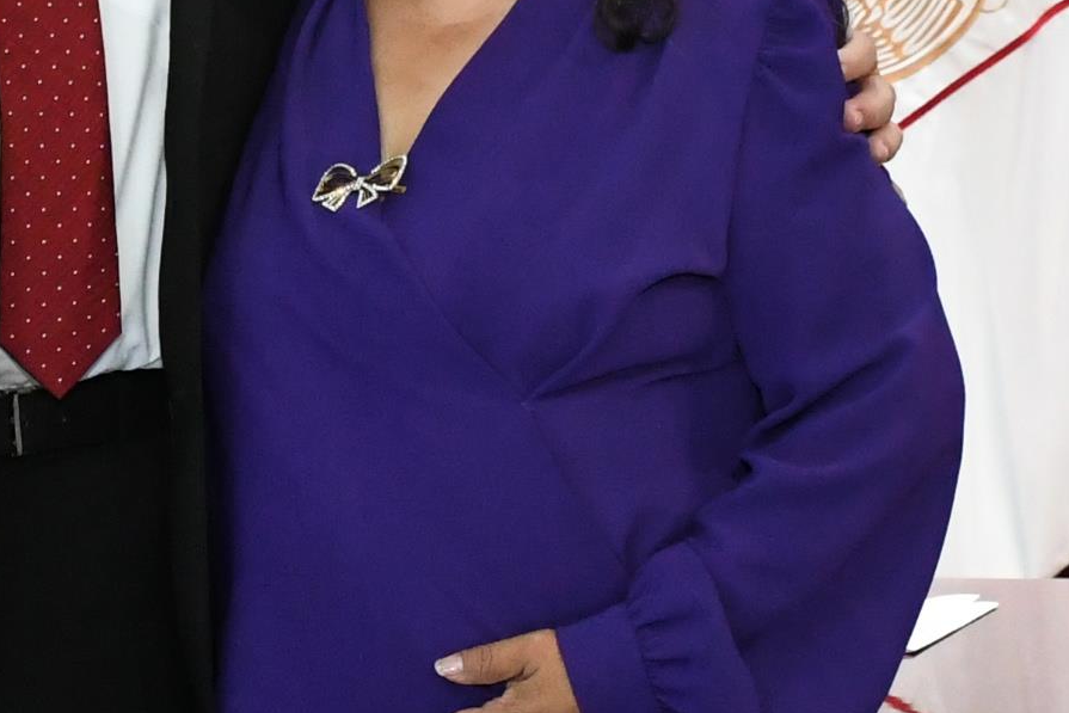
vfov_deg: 9.8
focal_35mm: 140
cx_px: 244
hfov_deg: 14.6
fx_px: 4158
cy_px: 486
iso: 4000
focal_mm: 20
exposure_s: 1/100
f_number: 5
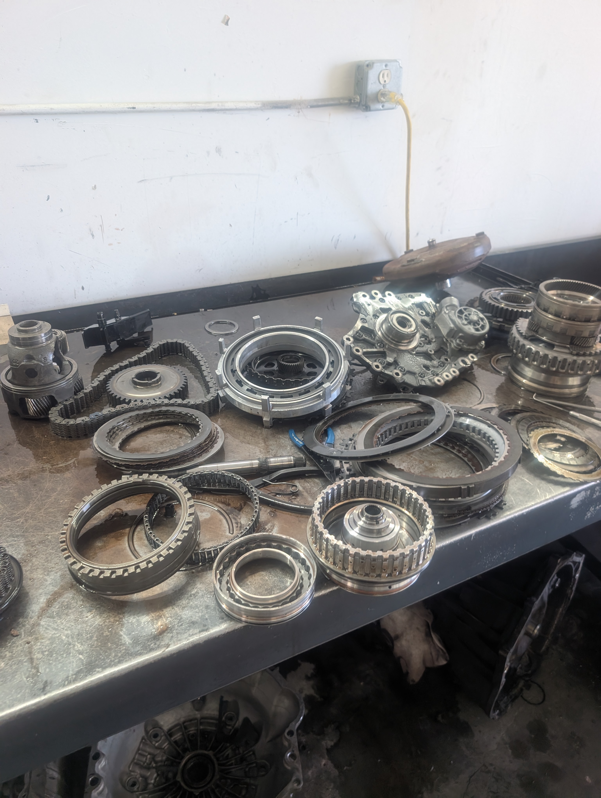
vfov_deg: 71.5
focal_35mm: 24
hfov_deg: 56.9
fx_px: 554
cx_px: 300
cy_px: 399
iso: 267
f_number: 1.68
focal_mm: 6.9
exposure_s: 1/120
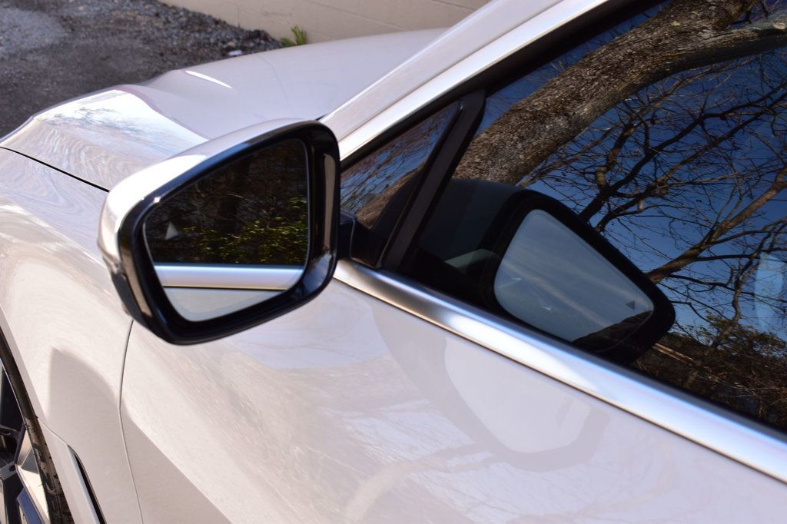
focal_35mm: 48
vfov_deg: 28.1
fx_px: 1049
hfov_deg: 41.1
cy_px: 262
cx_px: 394
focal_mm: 32
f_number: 9
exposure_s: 1/160
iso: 400
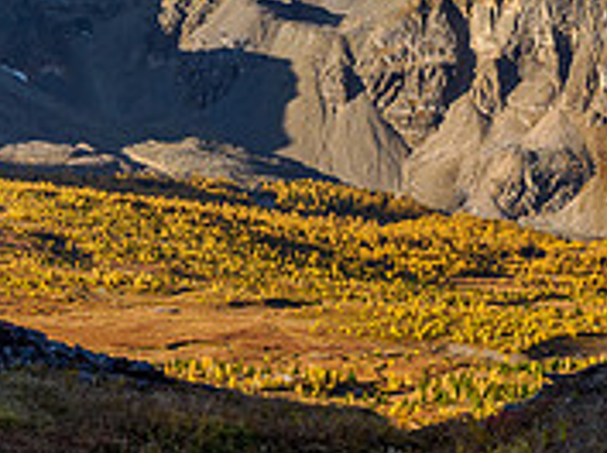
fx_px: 1610
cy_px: 187
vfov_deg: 16.0
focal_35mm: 92
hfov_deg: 21.1
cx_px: 127
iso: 200
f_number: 8
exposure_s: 1/250
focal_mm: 14
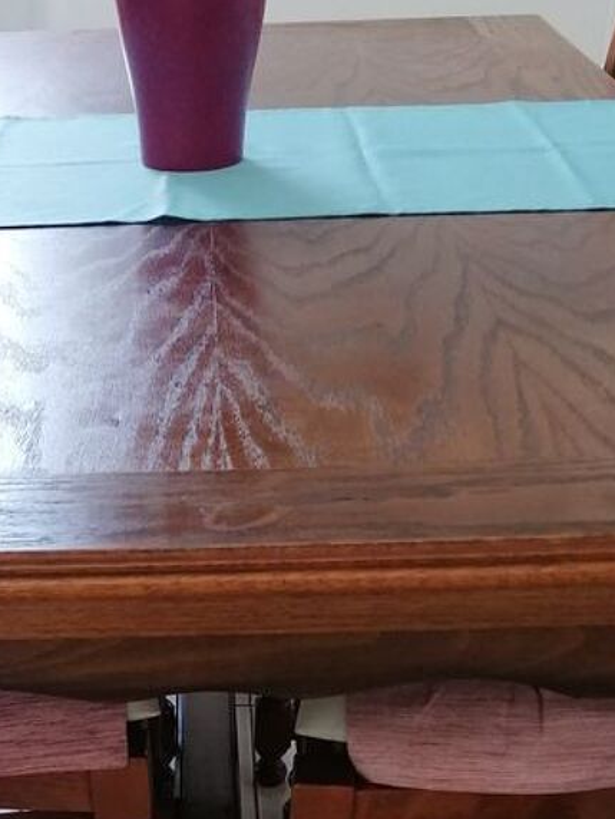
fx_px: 1491
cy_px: 907
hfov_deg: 23.0
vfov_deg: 27.9
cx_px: 130
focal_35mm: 63
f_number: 1.8
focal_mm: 4.75
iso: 200
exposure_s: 1/33.3
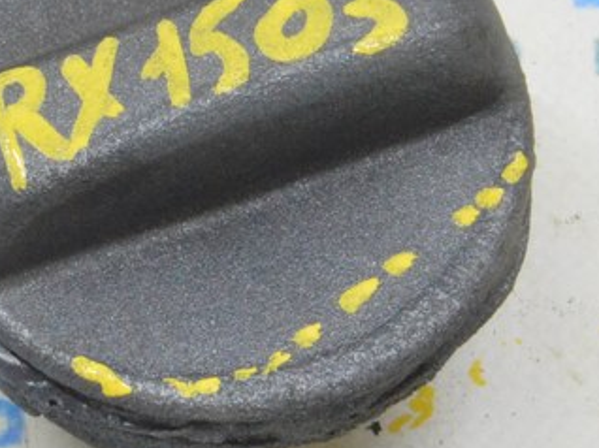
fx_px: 4419
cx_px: 220
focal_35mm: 256
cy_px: 82
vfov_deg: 5.8
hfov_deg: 7.8
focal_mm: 55
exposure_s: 1/15
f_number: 20
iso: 6400
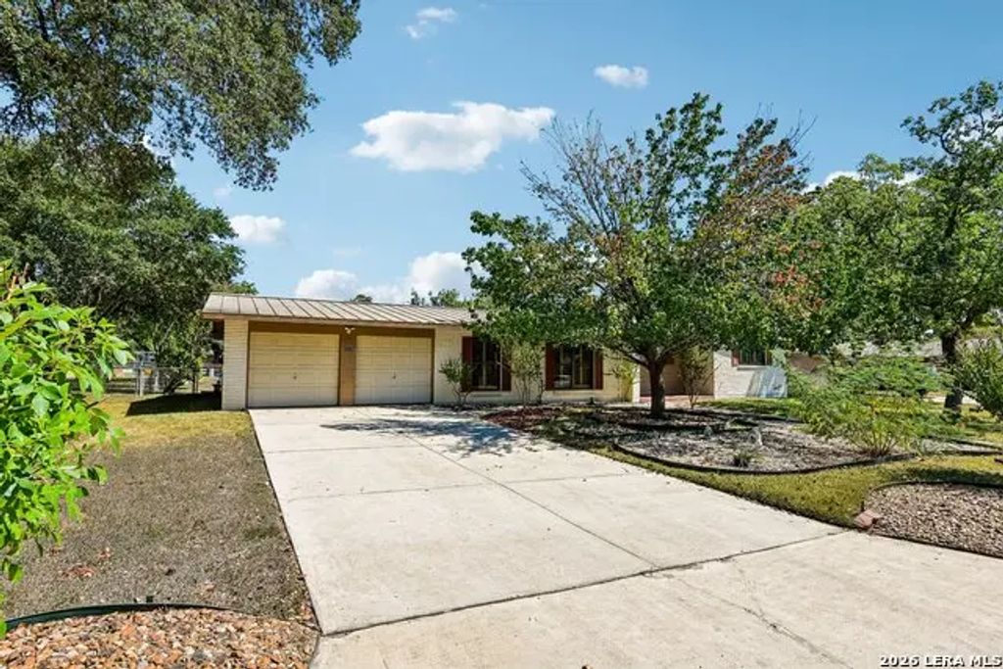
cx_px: 502
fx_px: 529
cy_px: 334
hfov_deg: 86.9
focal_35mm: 19
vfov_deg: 64.6
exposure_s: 1/400
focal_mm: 19
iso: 400
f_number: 8
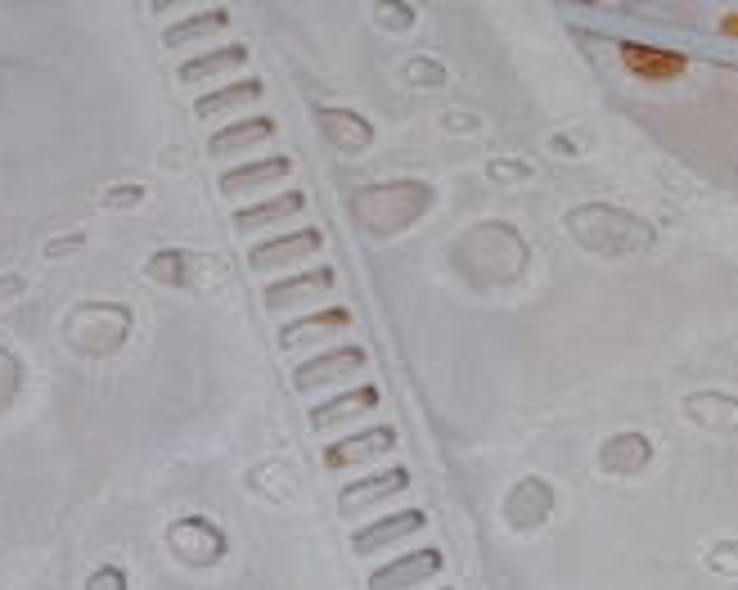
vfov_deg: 9.2
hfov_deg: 10.8
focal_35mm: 167
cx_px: 1328
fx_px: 3645
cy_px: 644
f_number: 3.3
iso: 100
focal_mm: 4.7
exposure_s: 1/30
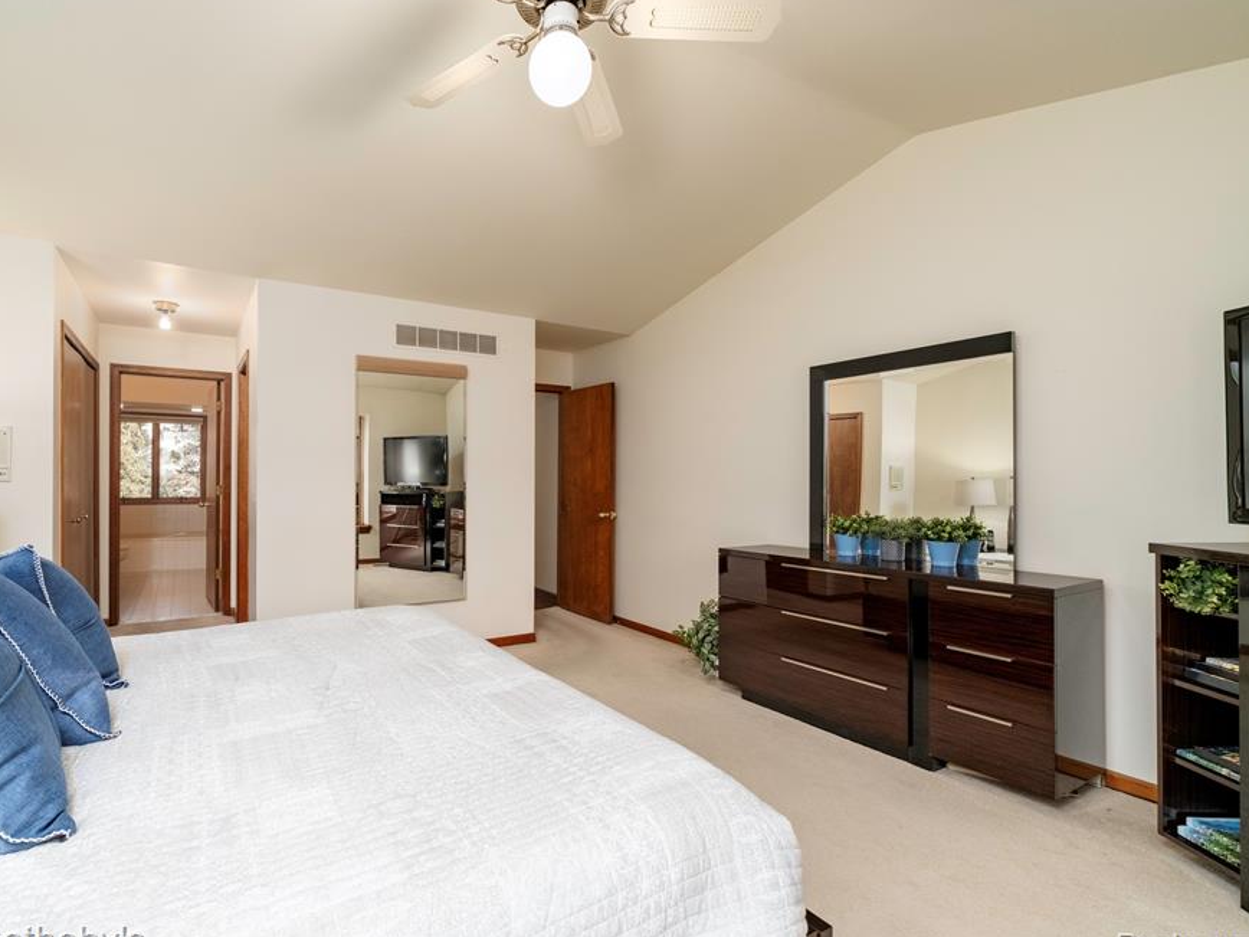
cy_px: 476
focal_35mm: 17
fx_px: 613
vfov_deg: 74.7
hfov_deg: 90.3
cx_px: 525
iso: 640
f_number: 6.4
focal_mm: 10
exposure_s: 1/125
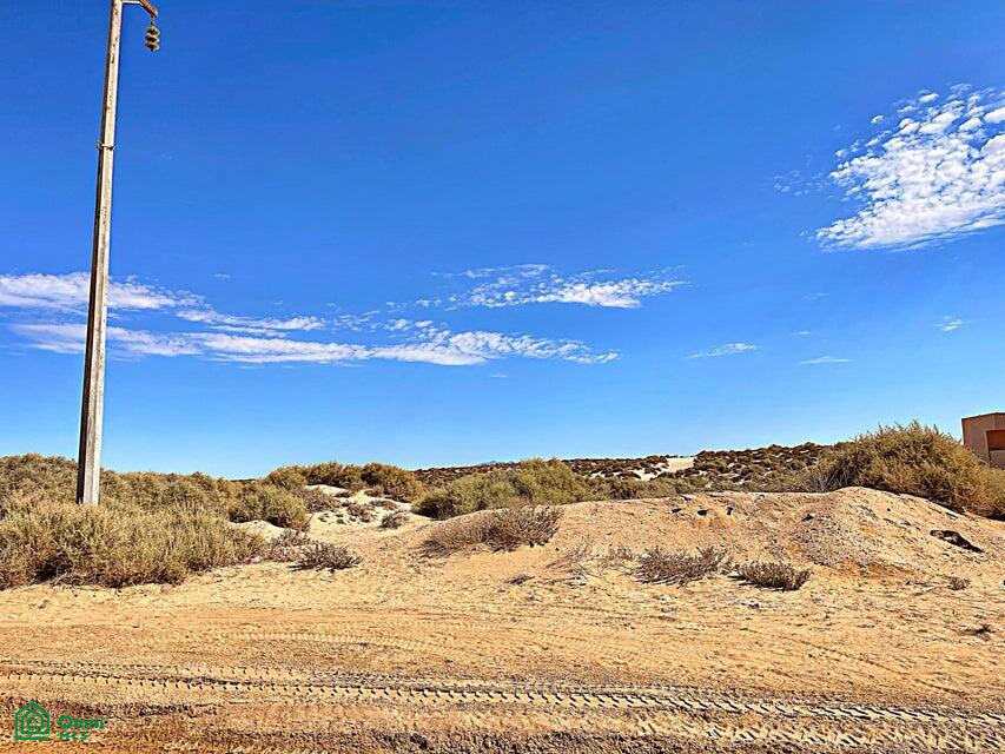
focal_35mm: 26
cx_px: 502
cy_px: 377
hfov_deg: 67.3
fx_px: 755
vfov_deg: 53.1
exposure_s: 1/6993
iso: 32
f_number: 1.6
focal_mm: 5.1
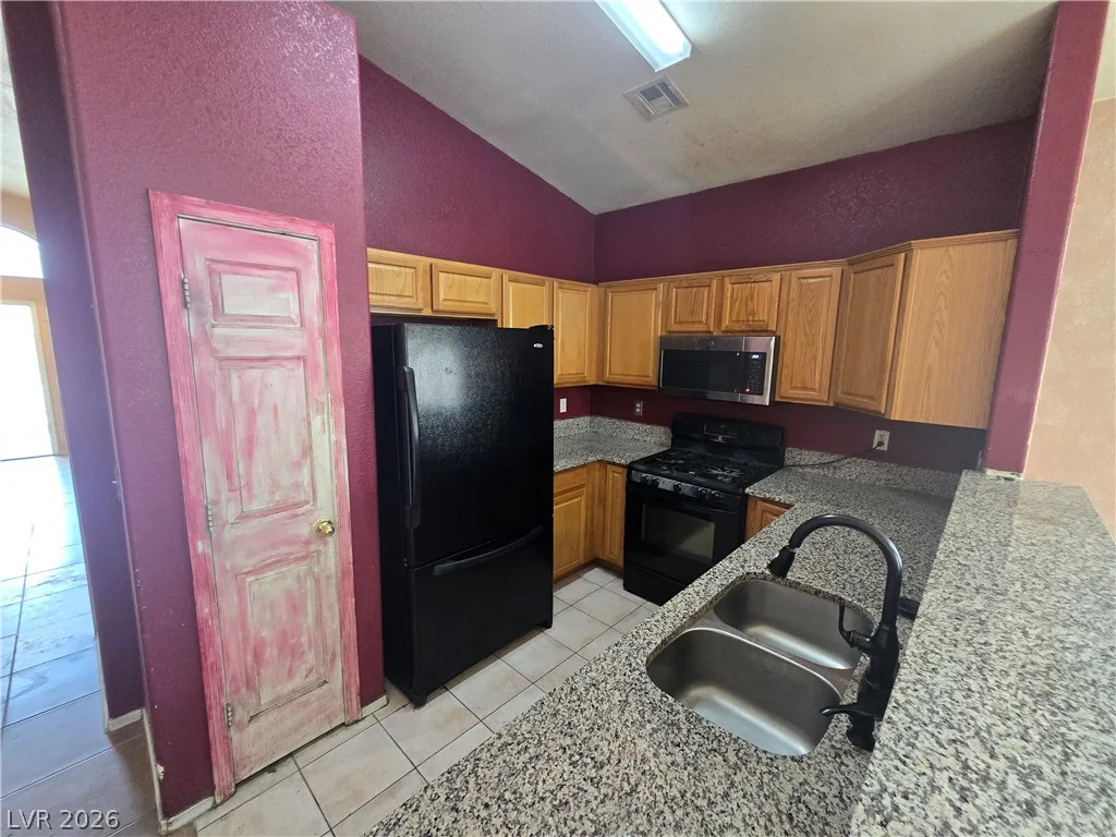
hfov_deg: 106.2
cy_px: 418
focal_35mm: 13
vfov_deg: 89.9
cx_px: 558
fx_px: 419
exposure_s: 1/60
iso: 500
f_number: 2.2
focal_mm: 2.2
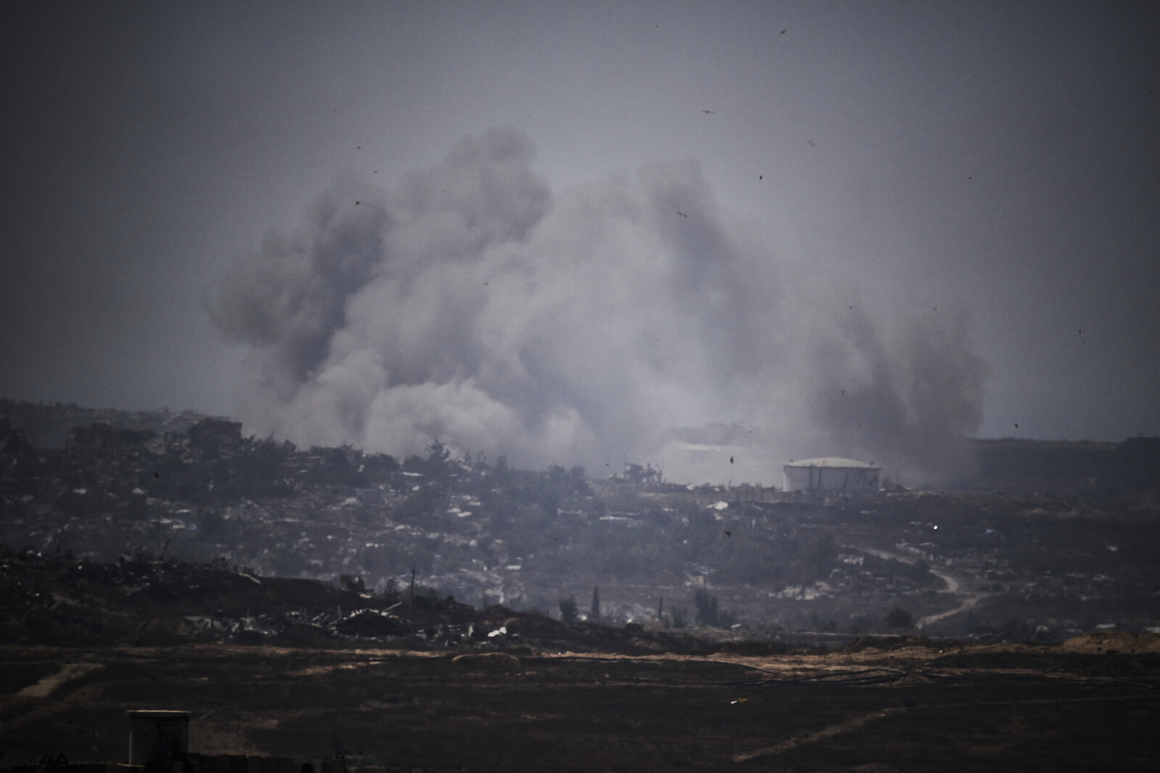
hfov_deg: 3.4
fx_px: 19334
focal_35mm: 600
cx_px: 580
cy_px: 386
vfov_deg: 2.3
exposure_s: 1/16000
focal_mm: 600
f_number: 4
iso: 500
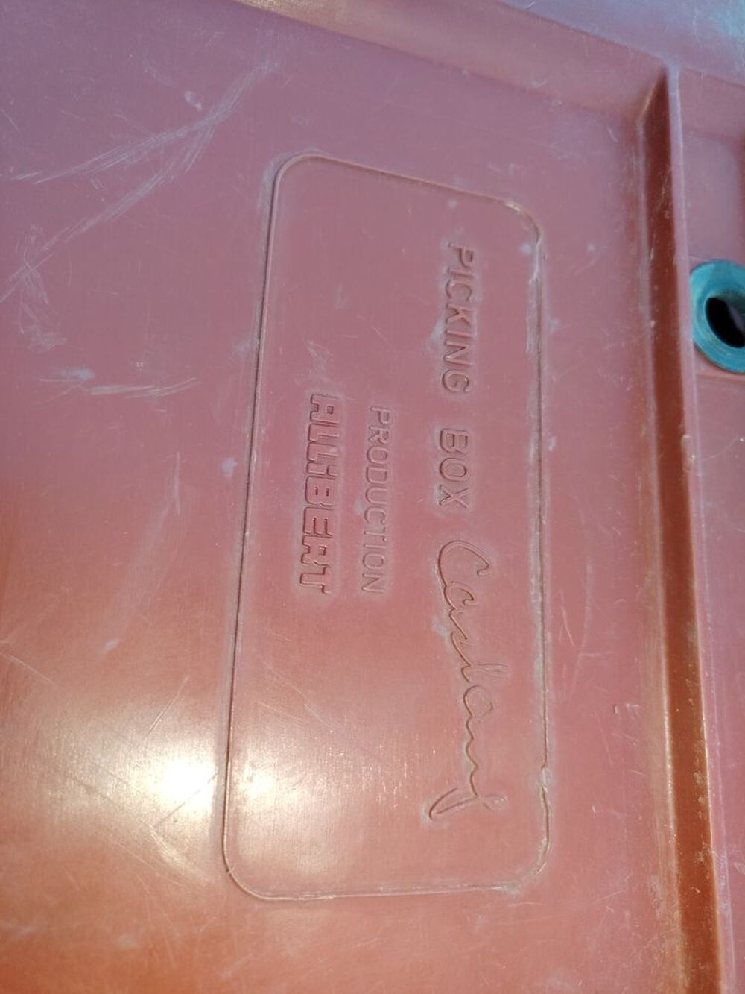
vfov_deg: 71.6
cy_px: 497
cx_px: 372
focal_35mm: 24
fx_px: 689
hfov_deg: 56.8
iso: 500
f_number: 1.75
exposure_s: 1/33.3
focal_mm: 5.25
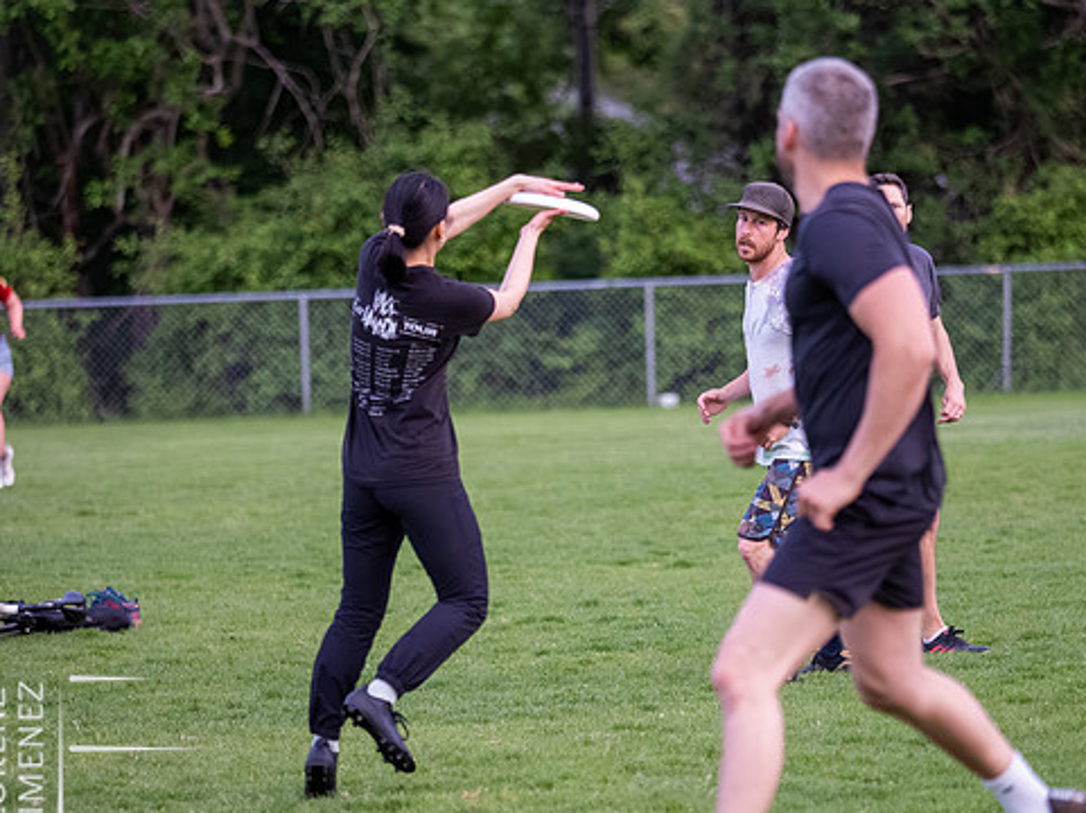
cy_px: 430
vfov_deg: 4.1
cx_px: 598
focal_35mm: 362
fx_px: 11348
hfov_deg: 5.5
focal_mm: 150
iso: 2000
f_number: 2.8
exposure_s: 1/1000
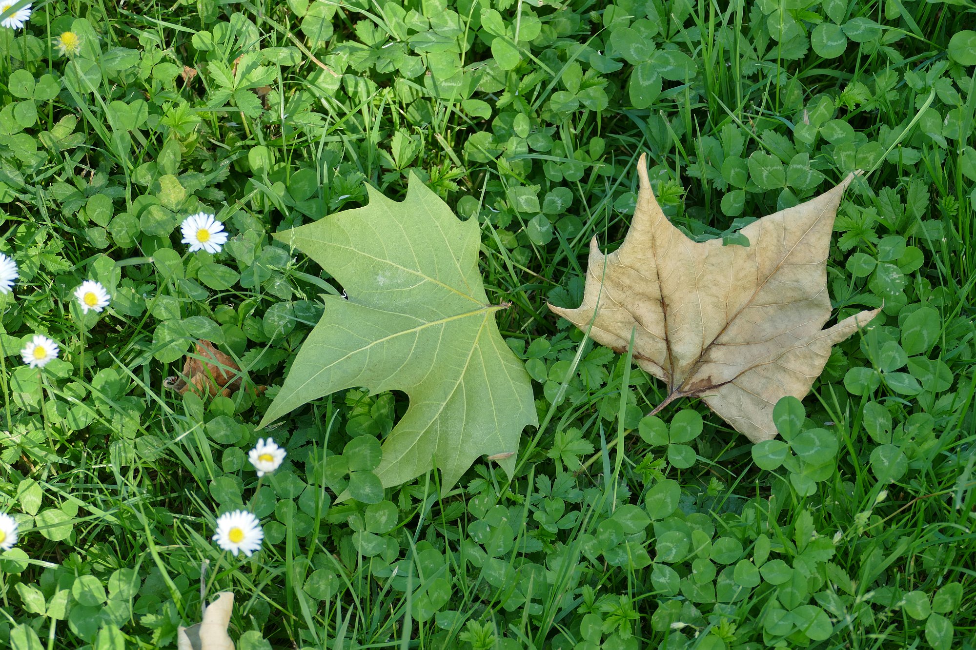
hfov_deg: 15.2
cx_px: 488
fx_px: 3659
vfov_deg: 10.2
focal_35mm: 135
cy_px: 325
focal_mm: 49.07
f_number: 3.9
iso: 125
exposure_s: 1/160
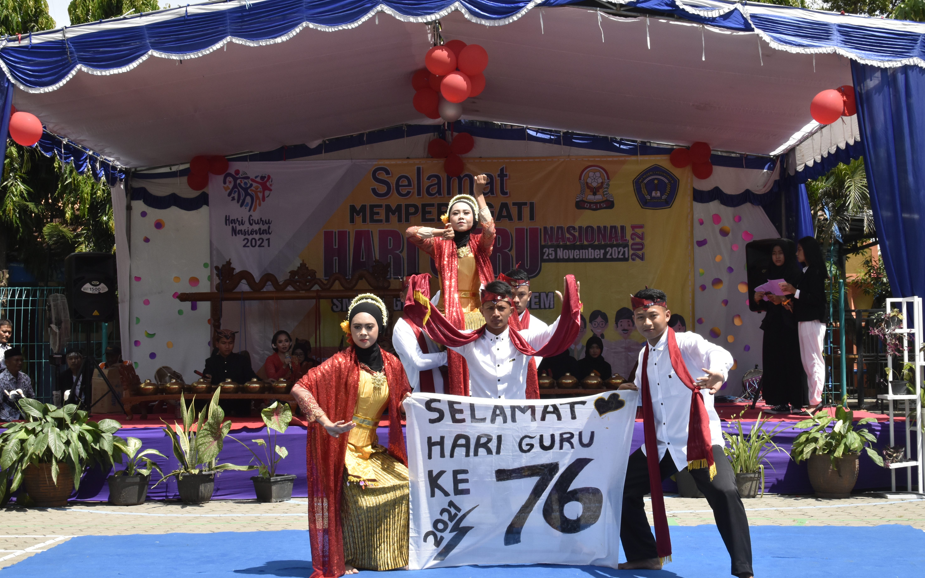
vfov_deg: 23.8
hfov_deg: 37.2
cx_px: 461
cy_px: 291
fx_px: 1374
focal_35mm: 55
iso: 800
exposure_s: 1/500
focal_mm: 35
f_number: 11
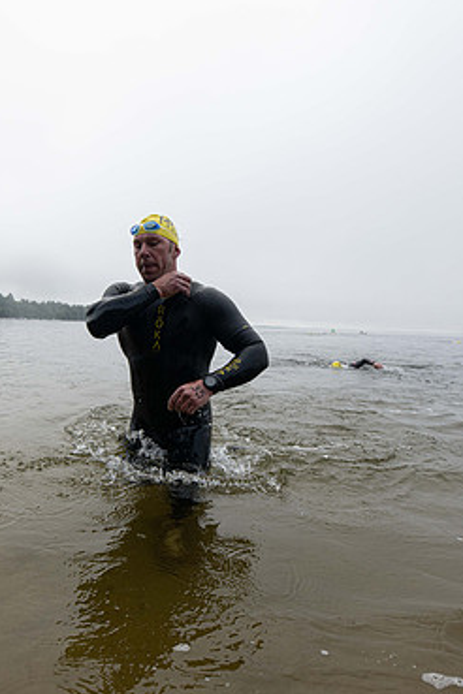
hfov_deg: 55.8
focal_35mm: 22
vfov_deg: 78.6
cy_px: 353
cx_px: 149
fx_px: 424
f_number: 4
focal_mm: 14
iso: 320
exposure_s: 1/800
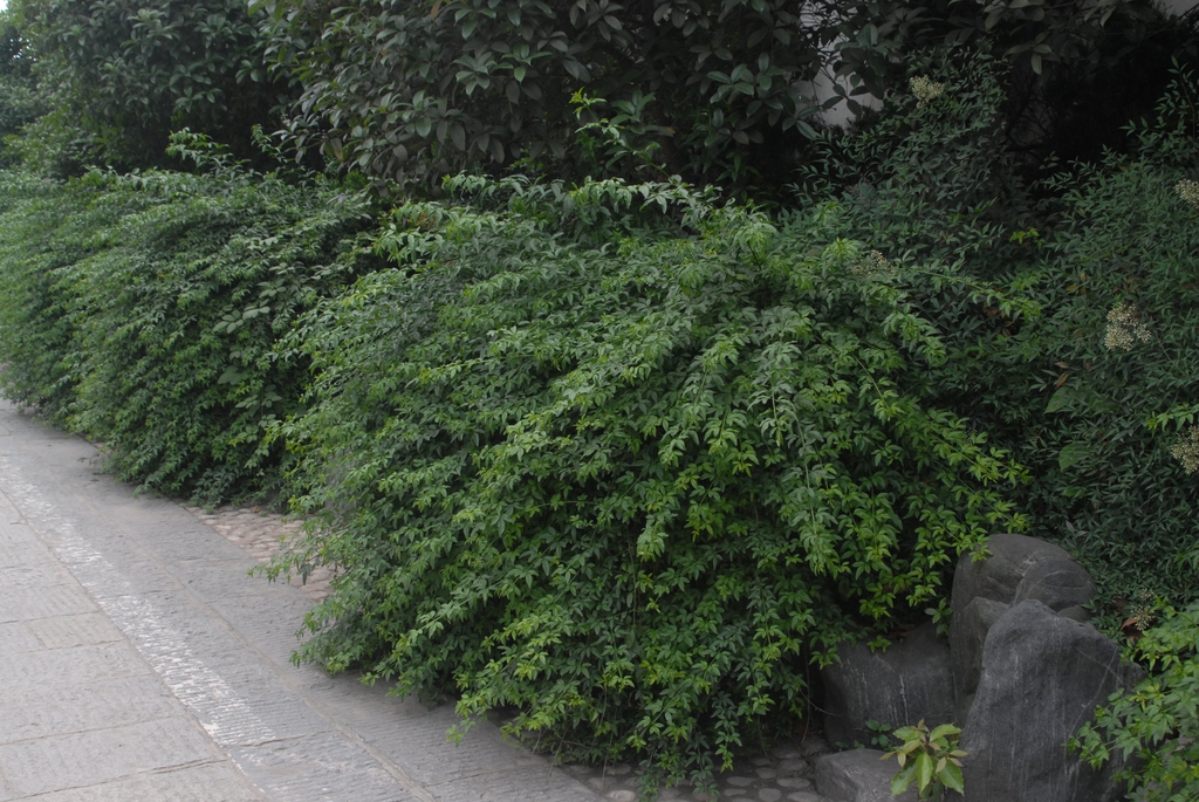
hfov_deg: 46.4
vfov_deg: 32.0
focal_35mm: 42
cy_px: 401
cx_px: 600
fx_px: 1400
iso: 400
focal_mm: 28
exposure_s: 1/180
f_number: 7.1
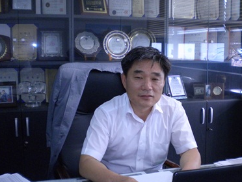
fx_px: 329
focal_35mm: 47
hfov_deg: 40.3
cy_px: 96
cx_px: 144
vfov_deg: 30.9
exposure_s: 1/58.2
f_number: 3.1
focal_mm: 6.3
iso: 332
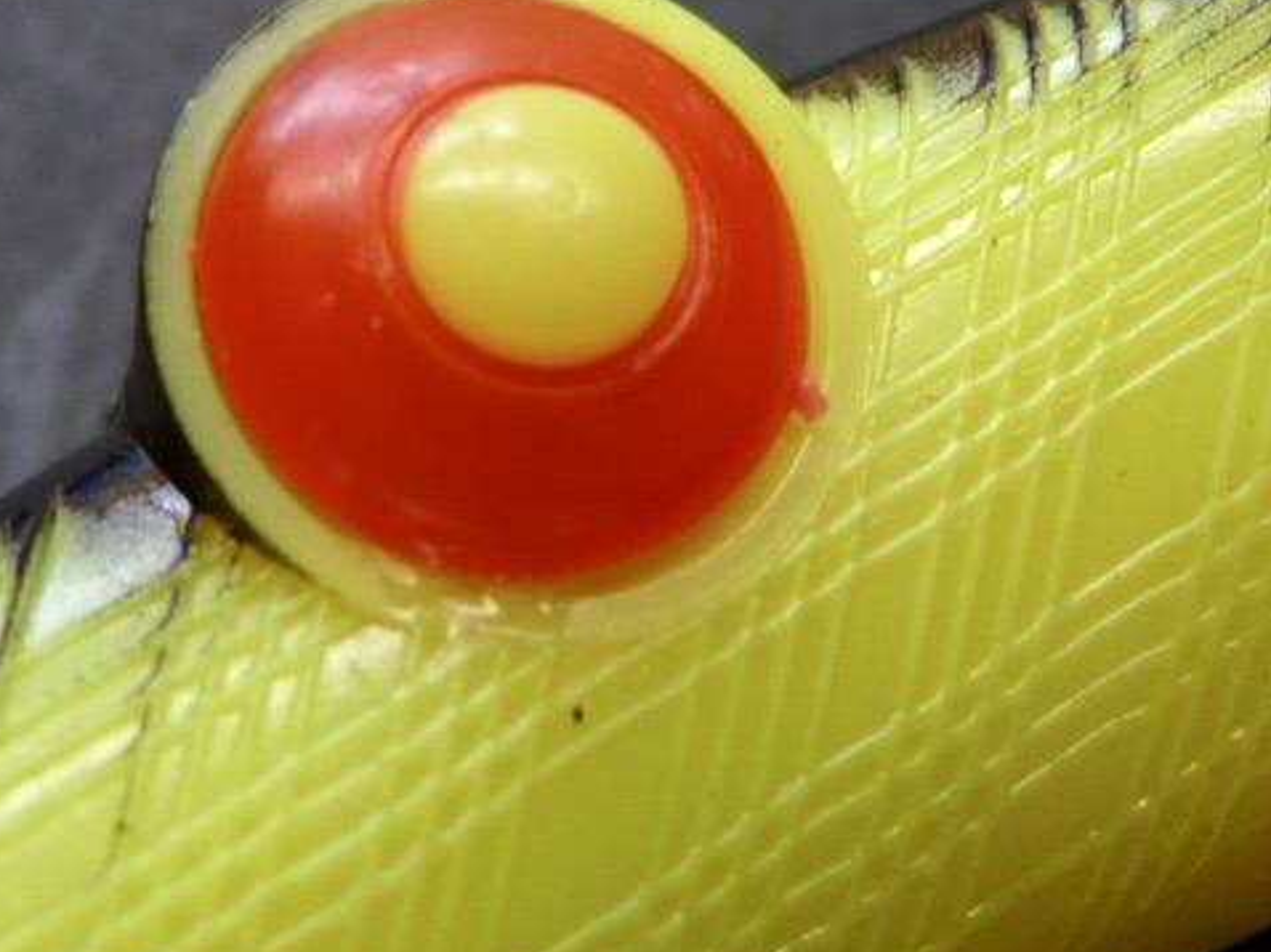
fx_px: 2459
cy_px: 388
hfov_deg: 28.9
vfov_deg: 21.9
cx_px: 468
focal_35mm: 67
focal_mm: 5
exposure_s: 1/30
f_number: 3.4
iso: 100
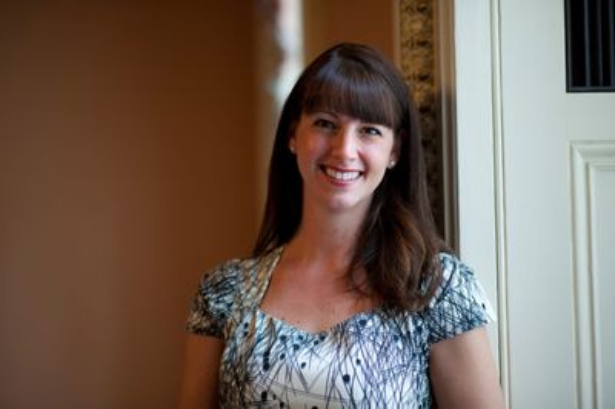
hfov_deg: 23.9
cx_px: 308
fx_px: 1451
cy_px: 204
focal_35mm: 85
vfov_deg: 16.0
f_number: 1.8
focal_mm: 85
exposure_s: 1/125
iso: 250
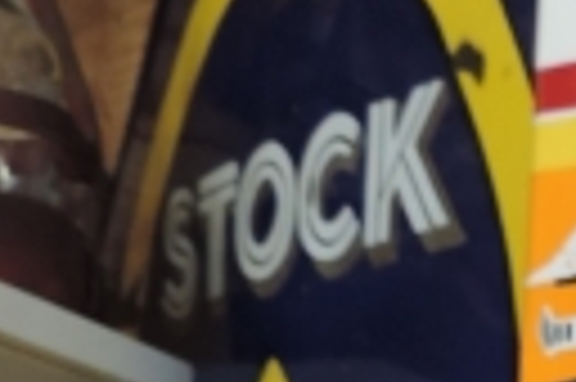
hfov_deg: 12.5
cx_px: 1134
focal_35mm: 146
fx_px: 2333
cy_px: 912
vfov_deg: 8.6
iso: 160
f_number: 3.1
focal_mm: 5.3
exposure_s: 1/30
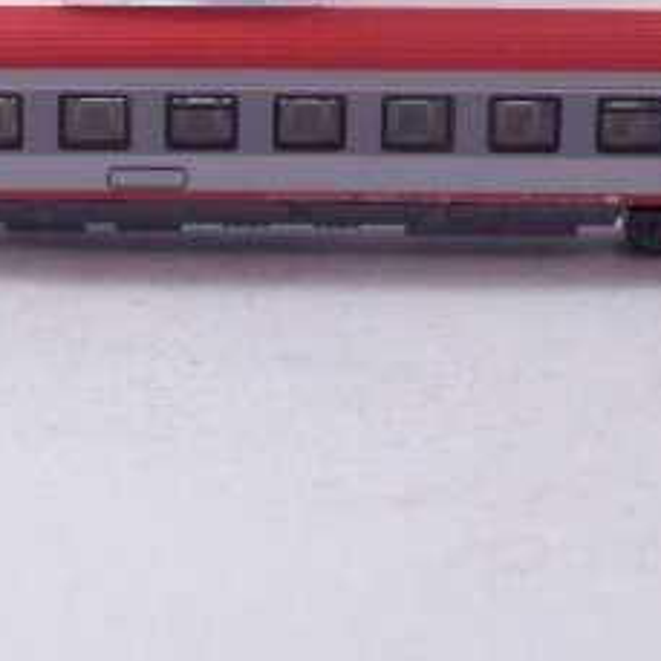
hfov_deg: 11.4
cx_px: 185
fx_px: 3305
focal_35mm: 153
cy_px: 64
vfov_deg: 11.3
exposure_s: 1/160
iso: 1000
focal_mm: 11.9
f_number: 4.4
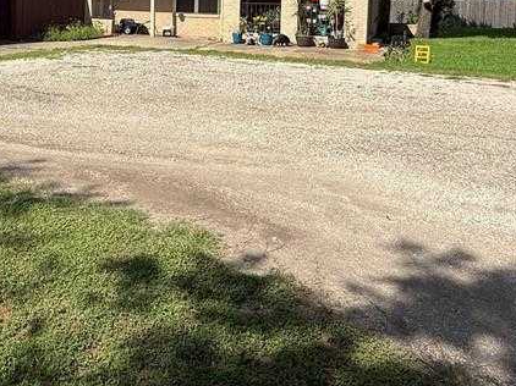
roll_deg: -1.2
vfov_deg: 37.9
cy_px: 15
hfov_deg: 51.7
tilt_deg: -1.3
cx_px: 130
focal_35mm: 34
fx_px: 507
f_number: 2.2
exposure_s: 1/2841
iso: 50
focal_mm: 2.22
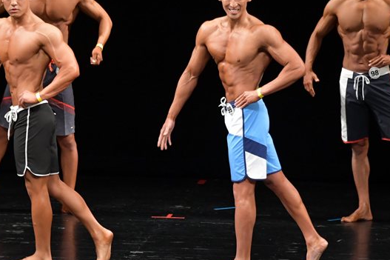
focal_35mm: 375
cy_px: 116
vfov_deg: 3.7
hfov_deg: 5.5
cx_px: 172
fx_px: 4061
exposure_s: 1/400
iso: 3200
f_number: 5.6
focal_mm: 170
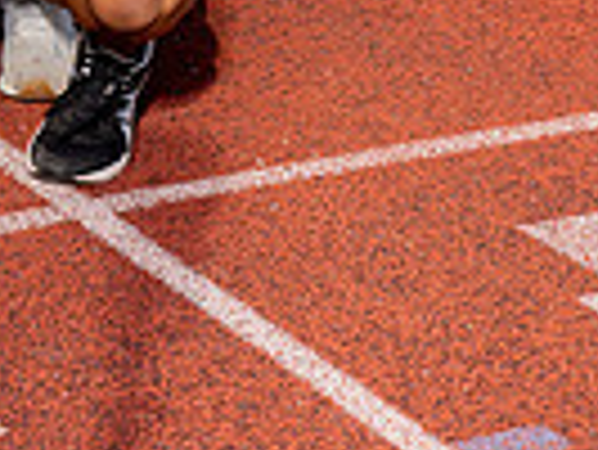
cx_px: 67
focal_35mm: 202
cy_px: -522
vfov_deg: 7.0
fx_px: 3493
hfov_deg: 9.7
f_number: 8
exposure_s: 1/250
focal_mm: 62
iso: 100
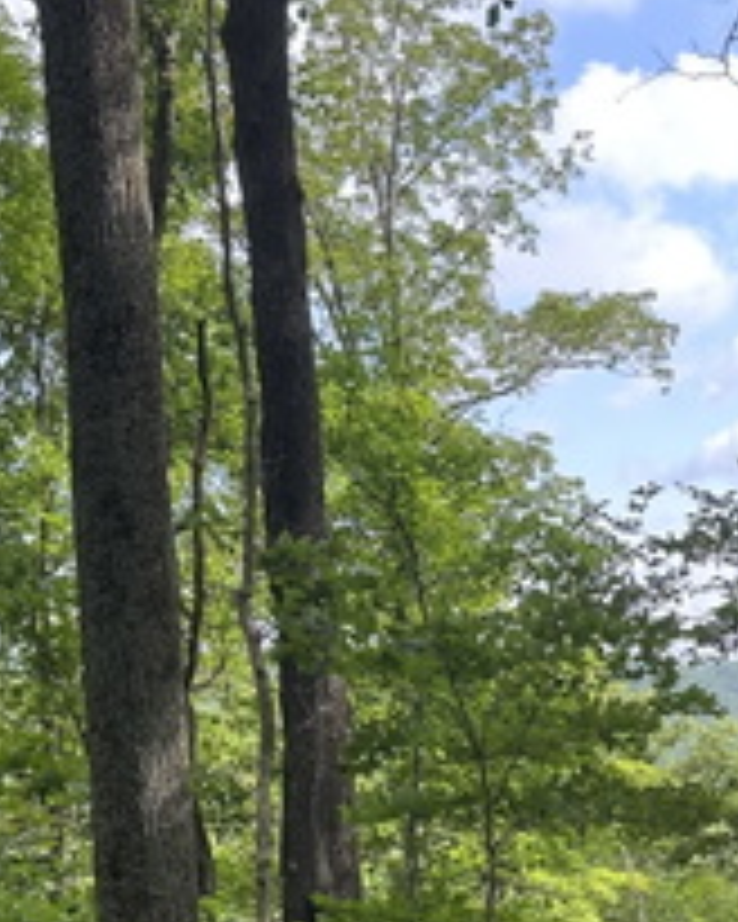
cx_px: 702
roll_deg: -0.2
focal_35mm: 61
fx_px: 1665
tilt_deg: -5.8
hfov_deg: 24.1
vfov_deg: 29.8
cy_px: 816
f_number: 1.78
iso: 80
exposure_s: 1/564
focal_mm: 6.86
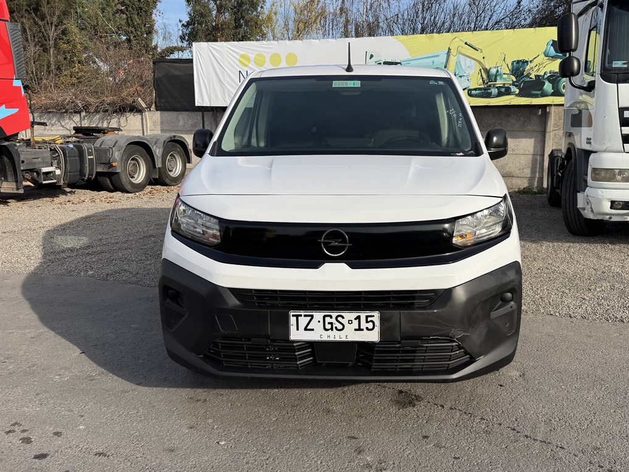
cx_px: 347
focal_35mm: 32
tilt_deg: -8.7
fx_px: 581
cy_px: 209
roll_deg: +0.1
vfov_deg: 44.1
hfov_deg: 56.7
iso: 80
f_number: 1.78
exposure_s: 1/3096
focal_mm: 6.76
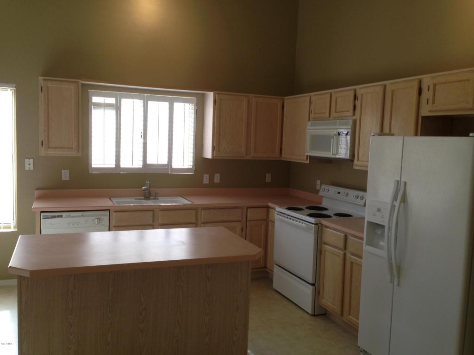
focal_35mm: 33
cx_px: 237
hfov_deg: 55.4
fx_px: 452
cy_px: 178
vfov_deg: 42.9
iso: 50
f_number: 2.4
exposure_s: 1/24
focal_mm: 4.13
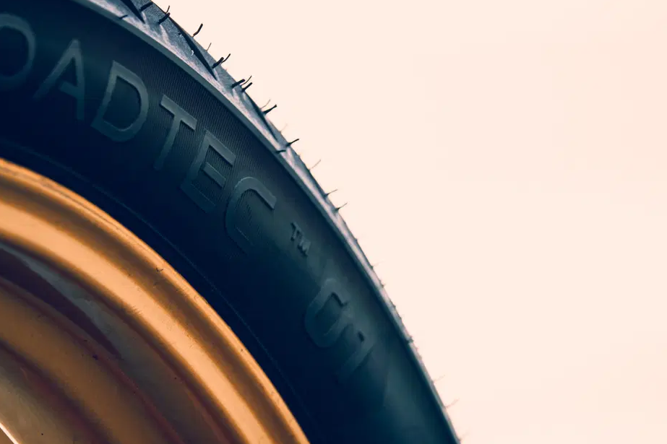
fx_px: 7224
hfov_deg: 5.3
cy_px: 216
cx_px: 234
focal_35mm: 390
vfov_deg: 3.5
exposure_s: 1/125
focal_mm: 200
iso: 250
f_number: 4.8
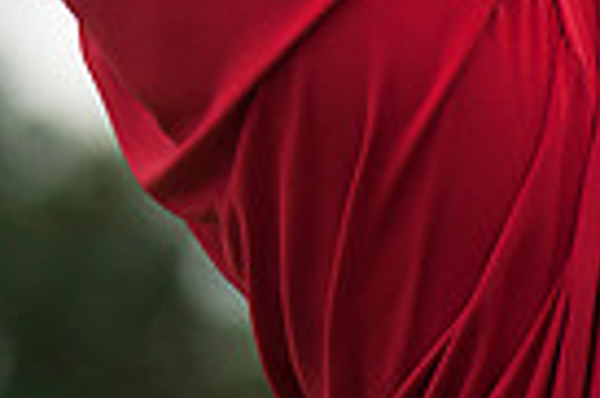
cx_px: -44
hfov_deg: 0.8
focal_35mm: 2542
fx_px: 42316
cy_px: -367
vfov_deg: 0.5
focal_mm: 600
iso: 800
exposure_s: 1/1250
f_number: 5.6
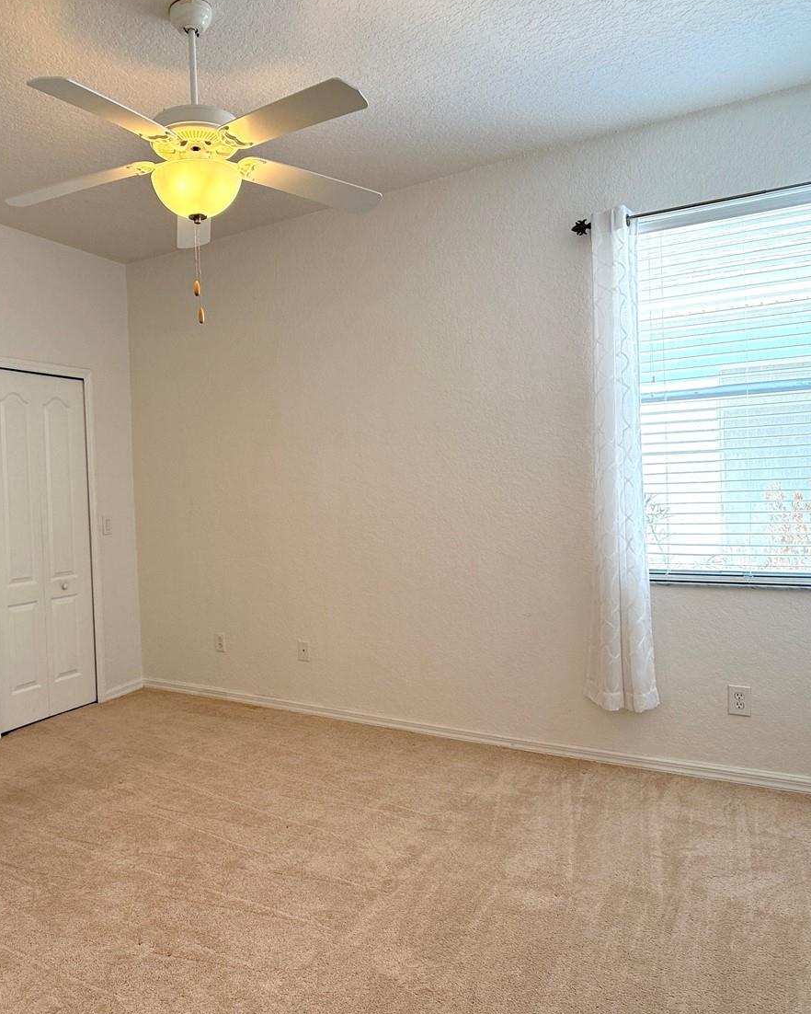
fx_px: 1020
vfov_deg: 52.8
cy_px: 510
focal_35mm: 34
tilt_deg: -1.5
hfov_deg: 42.4
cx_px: 230
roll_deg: +2.1
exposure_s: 1/171
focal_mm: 6.76
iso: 200
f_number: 1.78
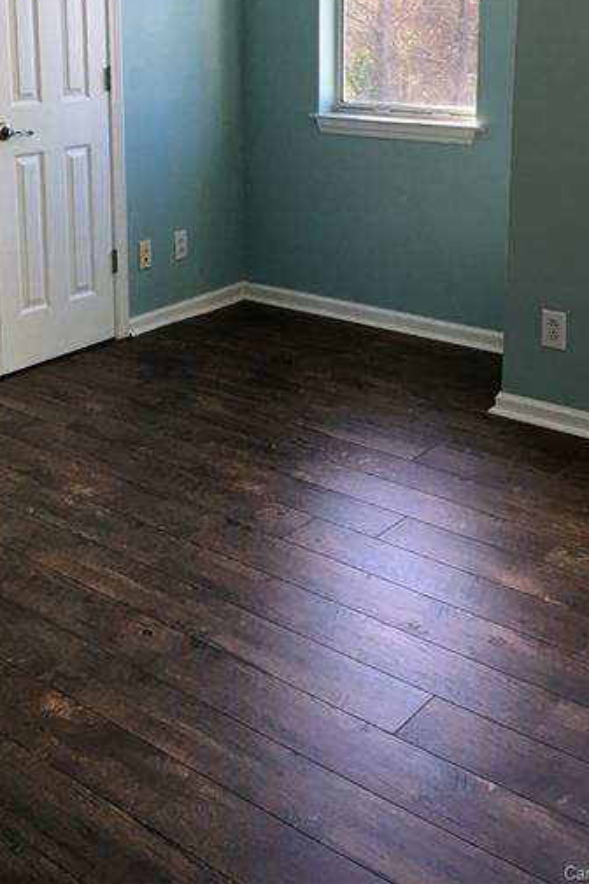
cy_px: 212
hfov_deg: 29.1
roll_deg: +1.6
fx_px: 1129
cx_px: 210
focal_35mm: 46
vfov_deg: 41.4
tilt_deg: -11.0
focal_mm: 4.15
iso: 25
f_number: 2.2
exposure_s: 1/30
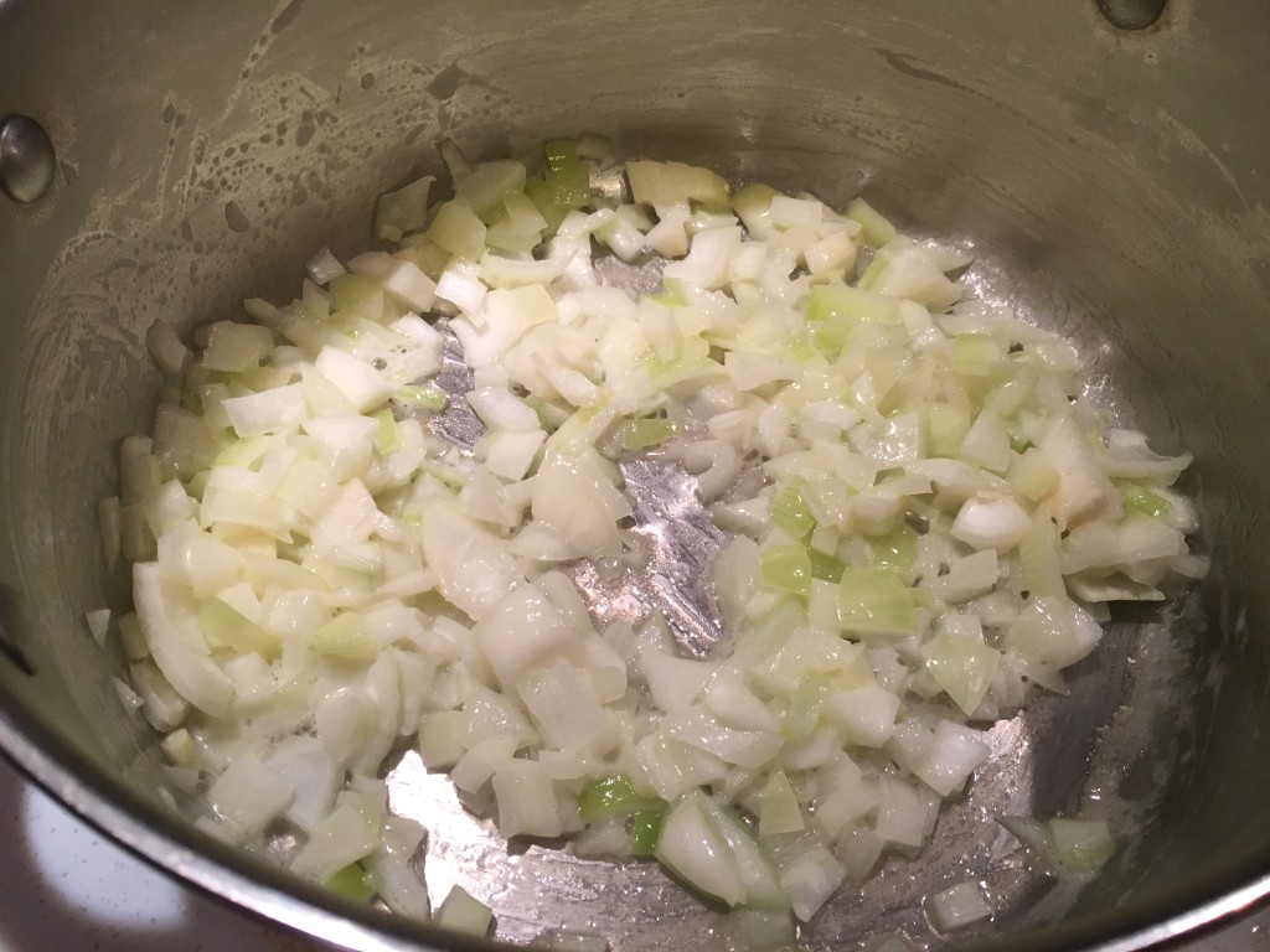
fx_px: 1064
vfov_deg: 48.2
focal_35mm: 29
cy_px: 476
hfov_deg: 61.7
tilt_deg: -55.4
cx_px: 635
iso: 40
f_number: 2.2
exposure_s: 1/30
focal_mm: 4.15
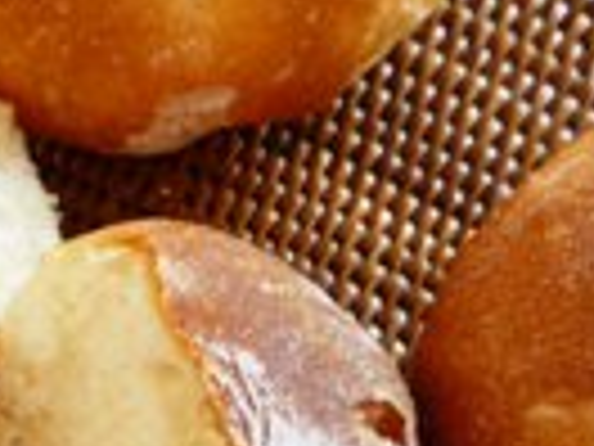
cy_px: 441
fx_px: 1750
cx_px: 112
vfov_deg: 14.3
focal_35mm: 102
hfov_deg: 19.1
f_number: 3.3
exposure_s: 1/30
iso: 160
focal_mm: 5.2
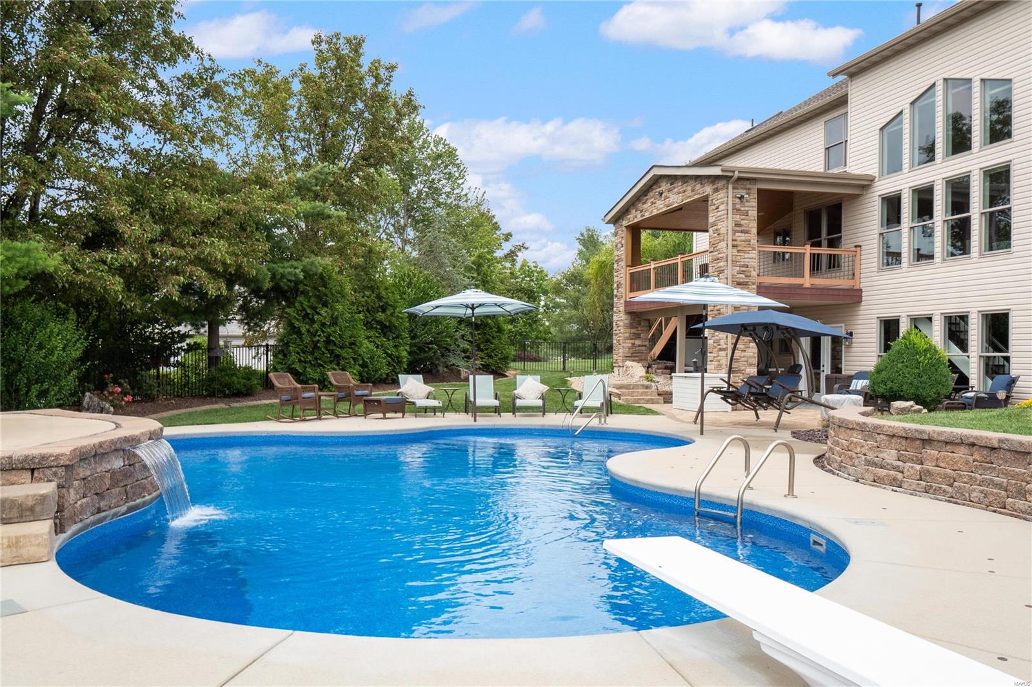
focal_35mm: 30
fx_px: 860
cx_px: 516
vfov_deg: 43.6
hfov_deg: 61.9
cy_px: 344
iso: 400
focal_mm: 15
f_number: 8
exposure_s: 1/400
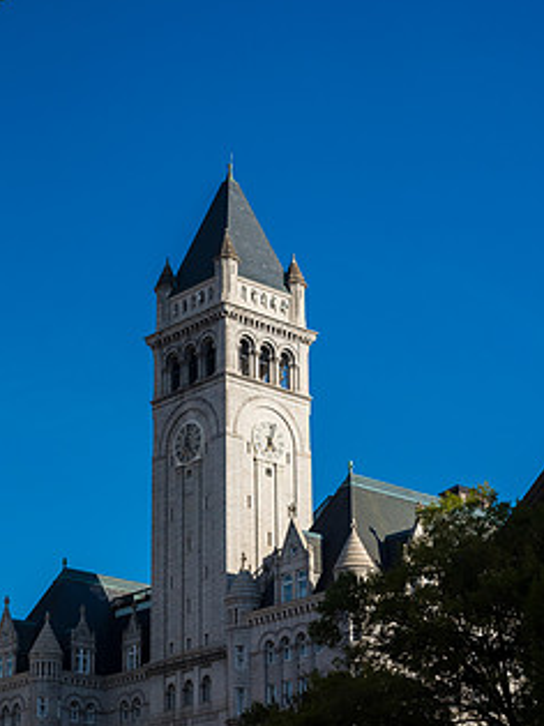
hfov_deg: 19.1
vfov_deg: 25.2
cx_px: 233
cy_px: 477
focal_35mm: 77
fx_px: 1615
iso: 400
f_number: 5
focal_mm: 56
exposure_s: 1/4000
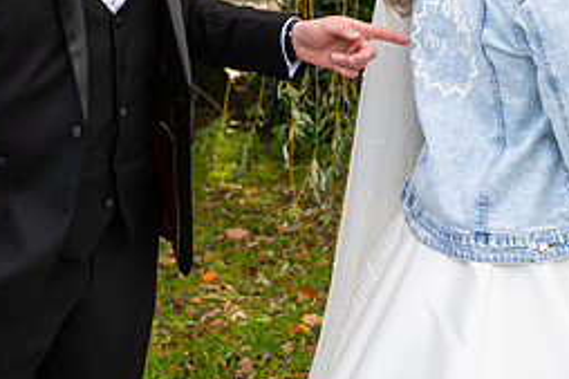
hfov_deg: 21.3
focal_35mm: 96
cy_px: -21
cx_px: 300
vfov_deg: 14.0
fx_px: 1516
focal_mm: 42
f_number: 3.5
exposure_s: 1/160
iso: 160
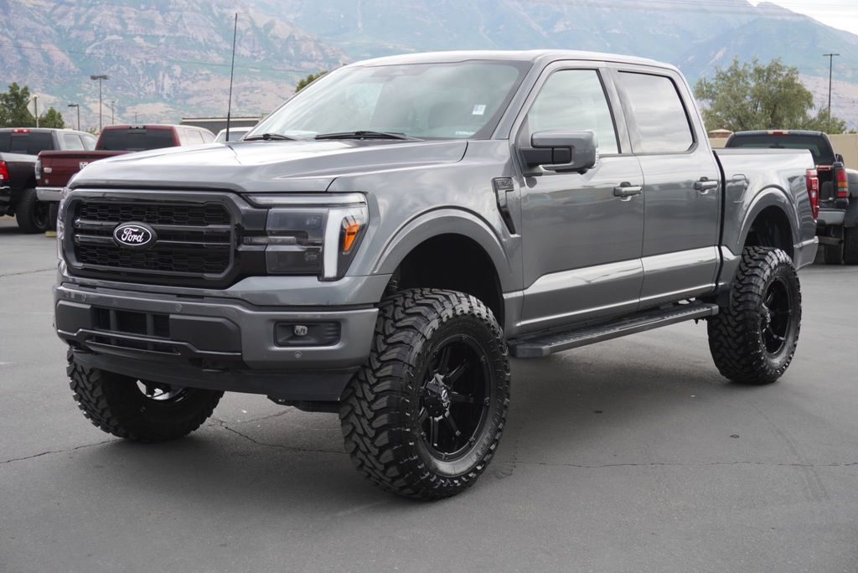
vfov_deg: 26.5
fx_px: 1216
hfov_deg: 38.9
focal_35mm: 51
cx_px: 429
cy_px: 286
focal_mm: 34
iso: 100
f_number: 5.6
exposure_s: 1/80
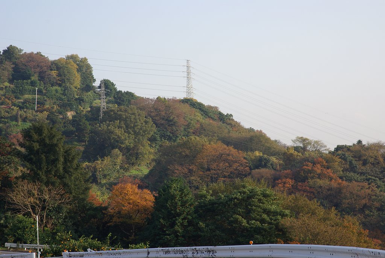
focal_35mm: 105
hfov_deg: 19.4
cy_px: 129
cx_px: 192
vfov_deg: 13.1
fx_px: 1124
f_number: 8
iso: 125
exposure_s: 1/100
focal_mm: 70
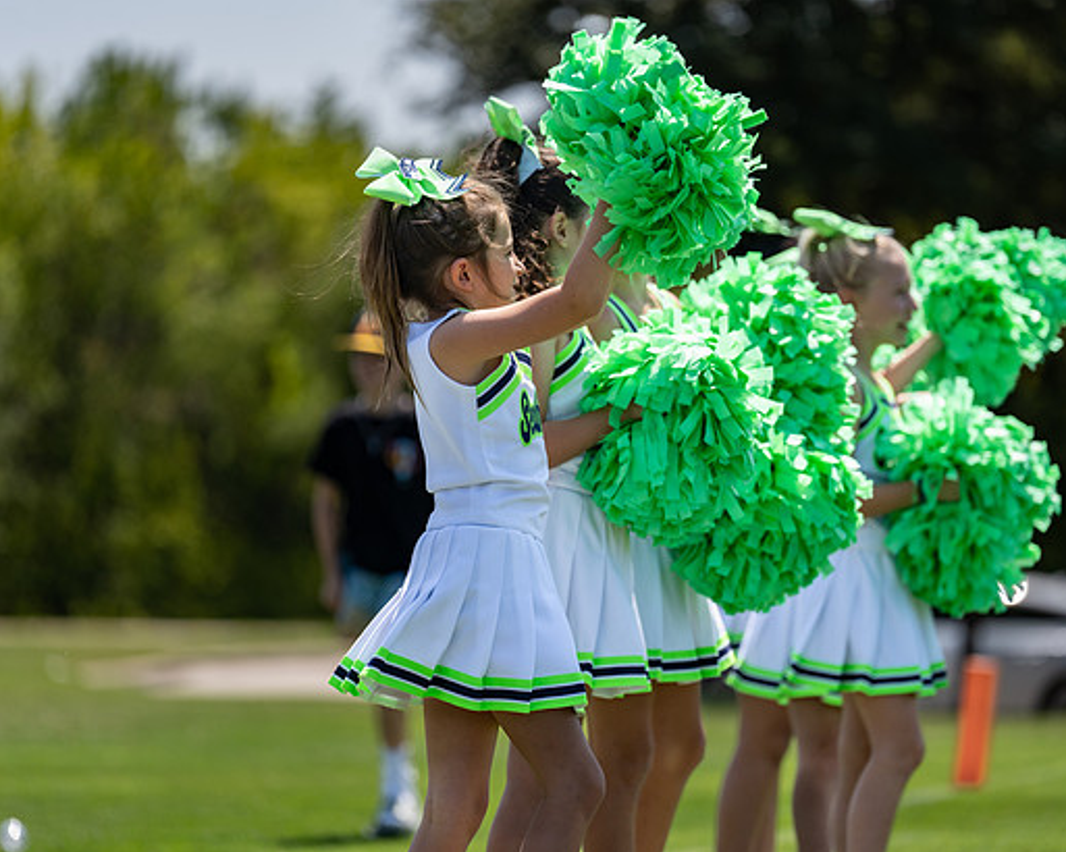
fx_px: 6717
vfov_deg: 7.3
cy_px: 428
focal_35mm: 213
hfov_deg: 9.1
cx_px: 567
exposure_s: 1/1250
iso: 100
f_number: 2.8
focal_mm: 178
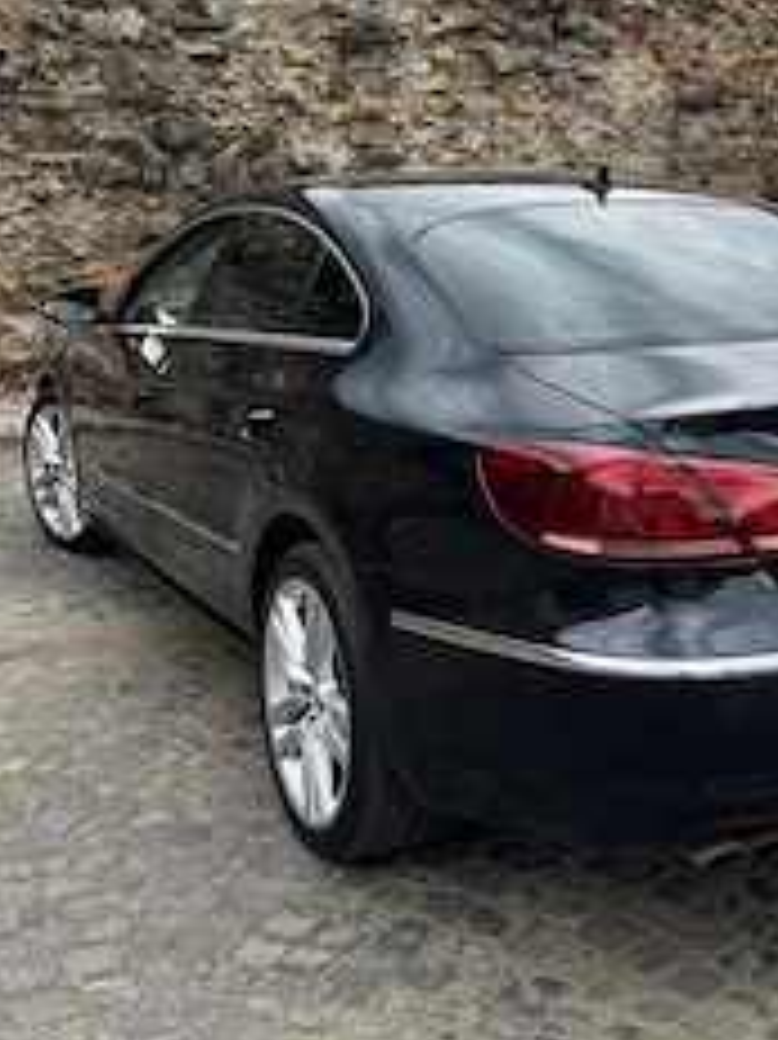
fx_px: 1350
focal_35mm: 45
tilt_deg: -4.5
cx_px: 598
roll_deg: +1.3
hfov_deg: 31.5
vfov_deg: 41.2
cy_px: 302
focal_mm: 5.1
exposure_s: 1/1536
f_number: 1.6
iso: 50
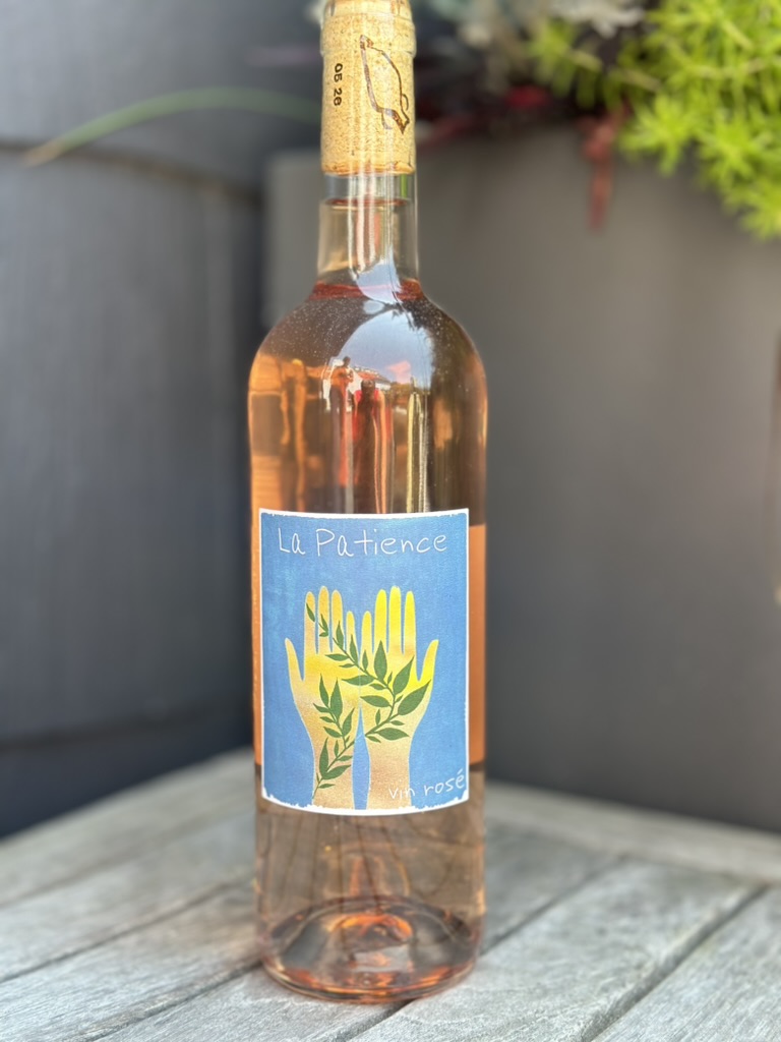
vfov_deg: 39.7
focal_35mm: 48
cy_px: 521
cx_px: 390
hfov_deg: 30.3
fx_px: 1444
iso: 80
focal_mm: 6.86
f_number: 1.78
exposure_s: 1/224
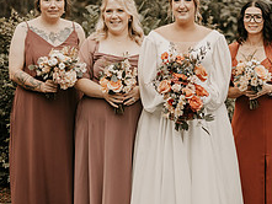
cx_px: 206
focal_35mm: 126
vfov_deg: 11.8
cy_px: 63
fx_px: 991
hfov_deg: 15.6
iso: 250
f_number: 1.2
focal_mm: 50
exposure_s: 1/6400
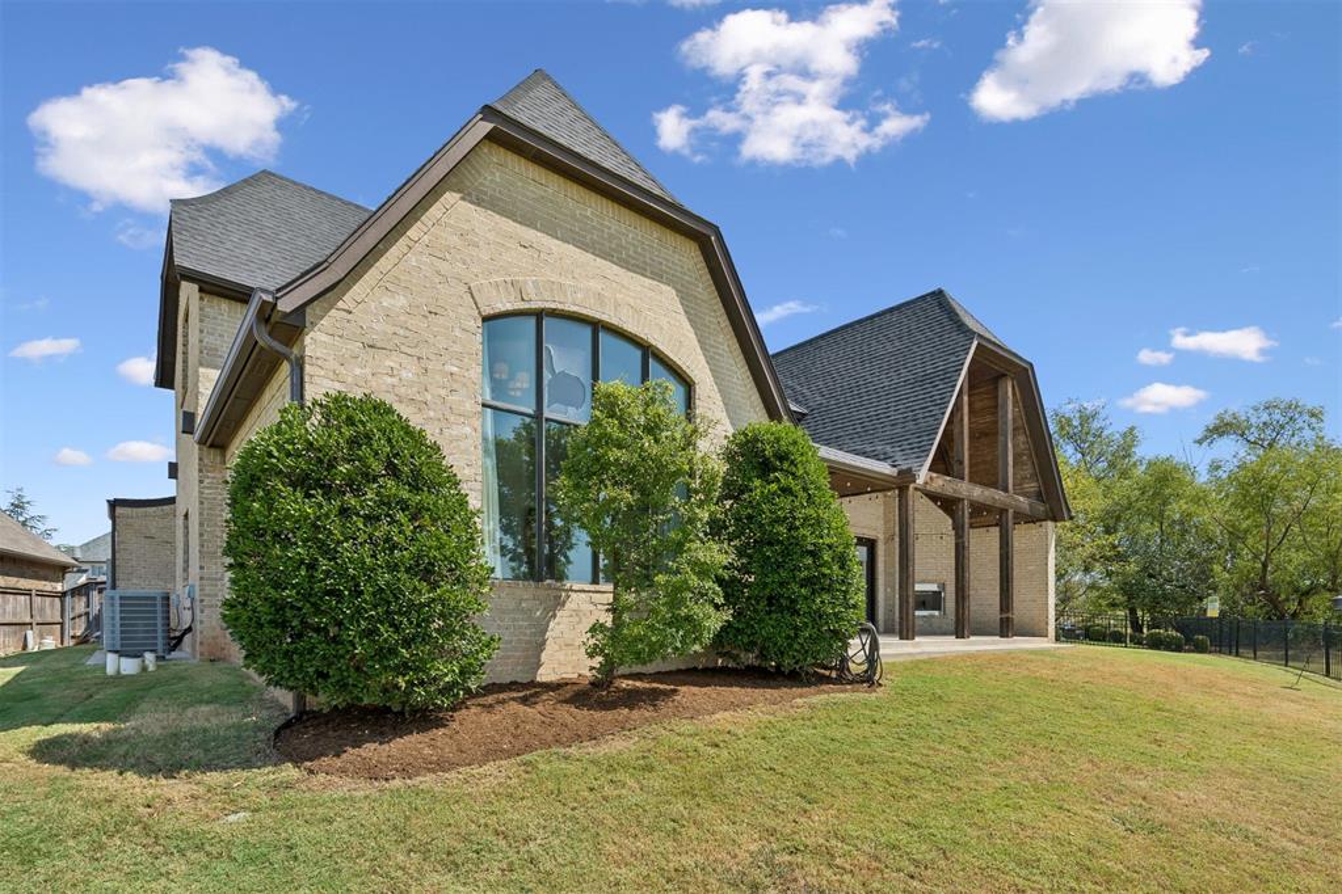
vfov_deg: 73.7
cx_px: 671
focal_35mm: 16
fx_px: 596
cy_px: 447
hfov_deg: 96.7
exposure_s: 1/640
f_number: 8
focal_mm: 16
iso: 200
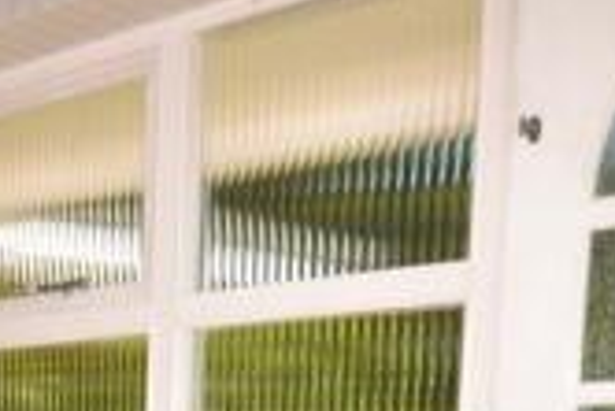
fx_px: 1214
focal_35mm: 71
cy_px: 616
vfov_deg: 17.3
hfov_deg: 24.2
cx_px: -224
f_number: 6.3
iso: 100
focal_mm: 12
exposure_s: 1/160
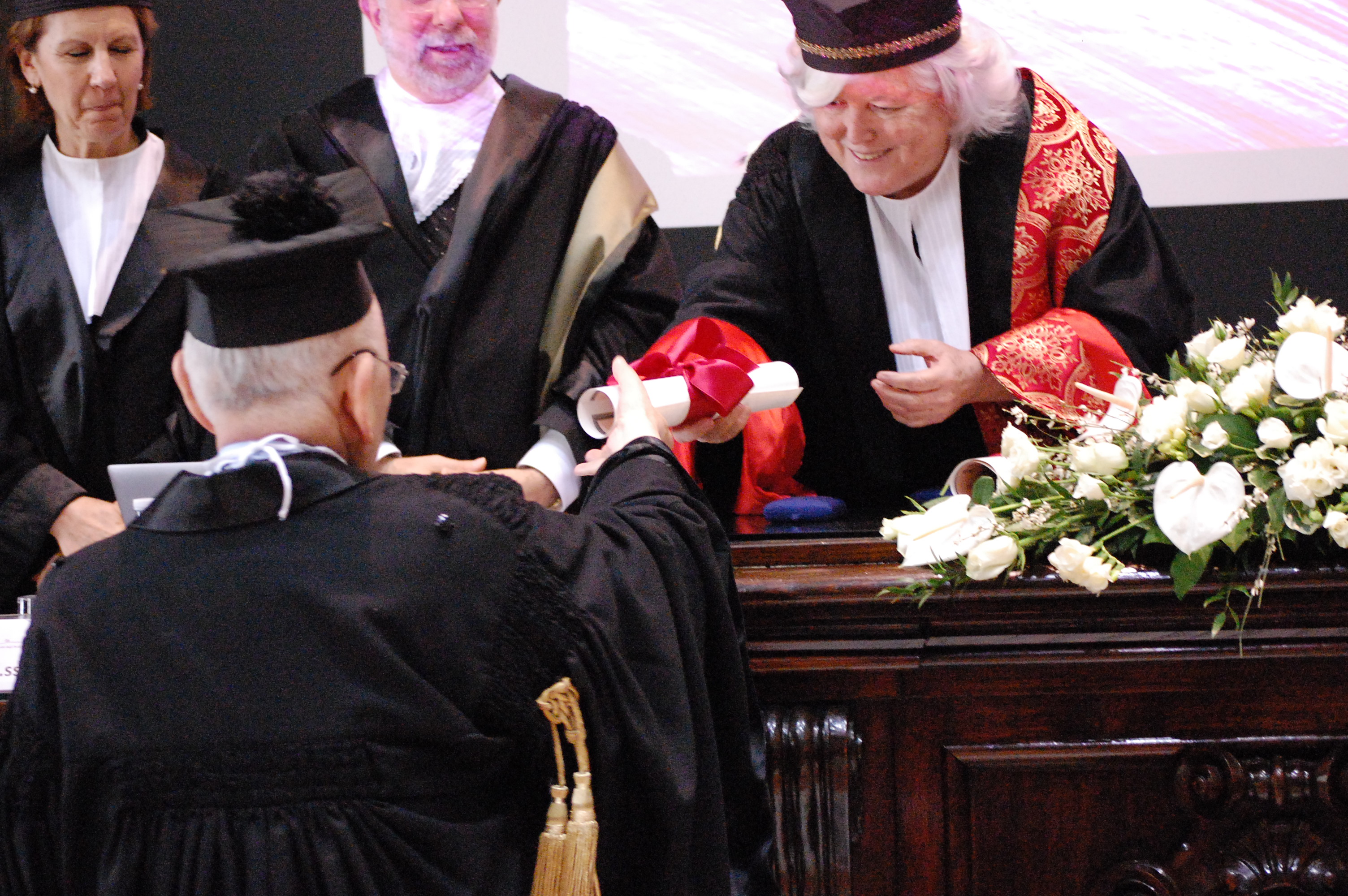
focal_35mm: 93
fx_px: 3479
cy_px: 448
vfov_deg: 14.7
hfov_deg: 21.9
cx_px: 674
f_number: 4.2
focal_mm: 62
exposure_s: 1/40
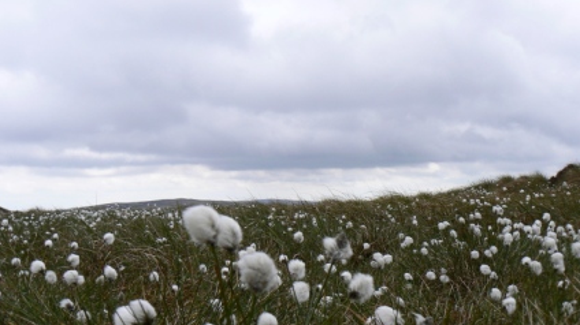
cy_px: 218
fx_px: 615
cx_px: 290
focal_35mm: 40
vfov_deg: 29.4
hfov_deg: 50.5
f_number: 6.3
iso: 80
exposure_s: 1/400
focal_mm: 6
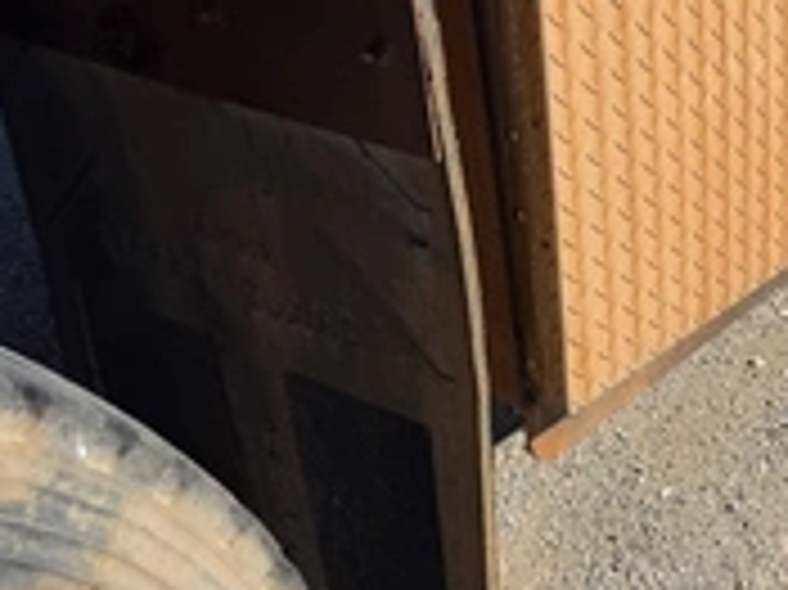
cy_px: 180
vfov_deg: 26.3
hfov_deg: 30.7
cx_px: 892
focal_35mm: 55
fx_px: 1251
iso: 100
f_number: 1.78
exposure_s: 1/6173
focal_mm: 6.76
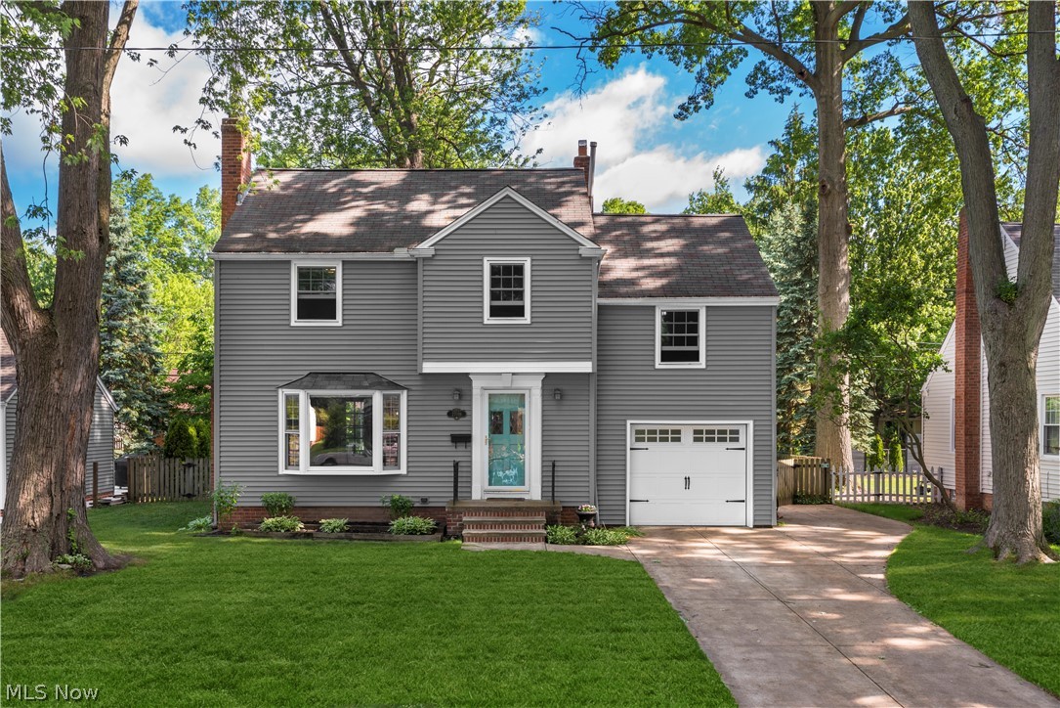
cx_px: 530
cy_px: 354
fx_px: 1031
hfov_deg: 54.4
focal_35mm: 35
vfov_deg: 37.9
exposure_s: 1/125
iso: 200
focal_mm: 35
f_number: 9
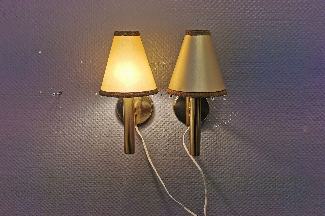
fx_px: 262
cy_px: 97
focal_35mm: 29
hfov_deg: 63.7
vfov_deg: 44.9
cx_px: 163
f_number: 1.6
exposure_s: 1/120
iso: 64
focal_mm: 5.56
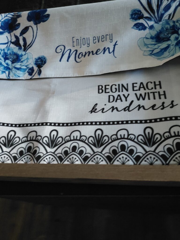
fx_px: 173
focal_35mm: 25
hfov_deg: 54.9
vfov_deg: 69.4
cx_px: 90
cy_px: 120
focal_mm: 4.69
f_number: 1.8
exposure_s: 1/8
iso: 1250
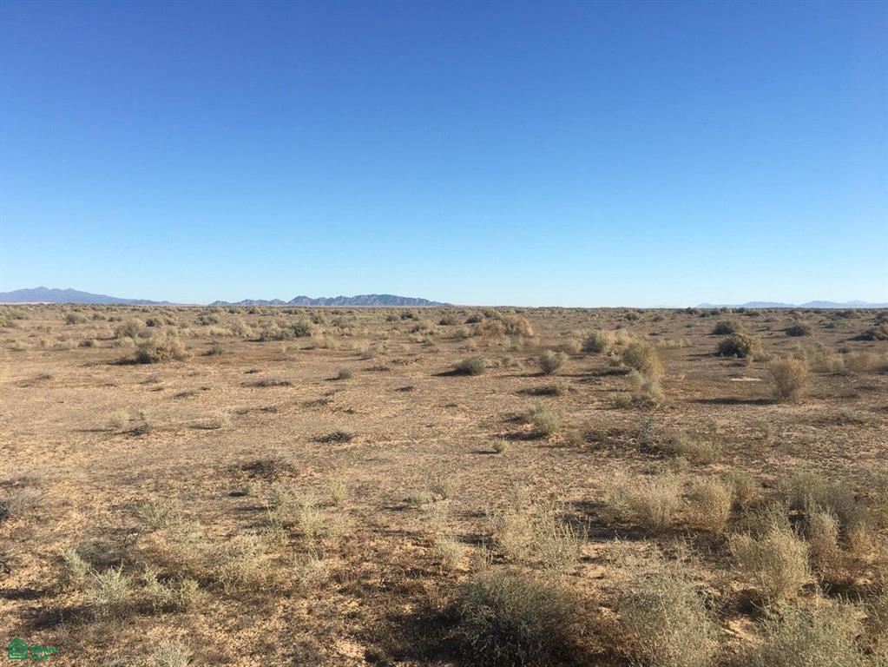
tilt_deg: -3.9
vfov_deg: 48.3
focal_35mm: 29
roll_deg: +0.2
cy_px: 334
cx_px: 444
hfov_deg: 61.6
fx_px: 744
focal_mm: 4.15
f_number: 2.2
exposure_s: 1/1876
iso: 25
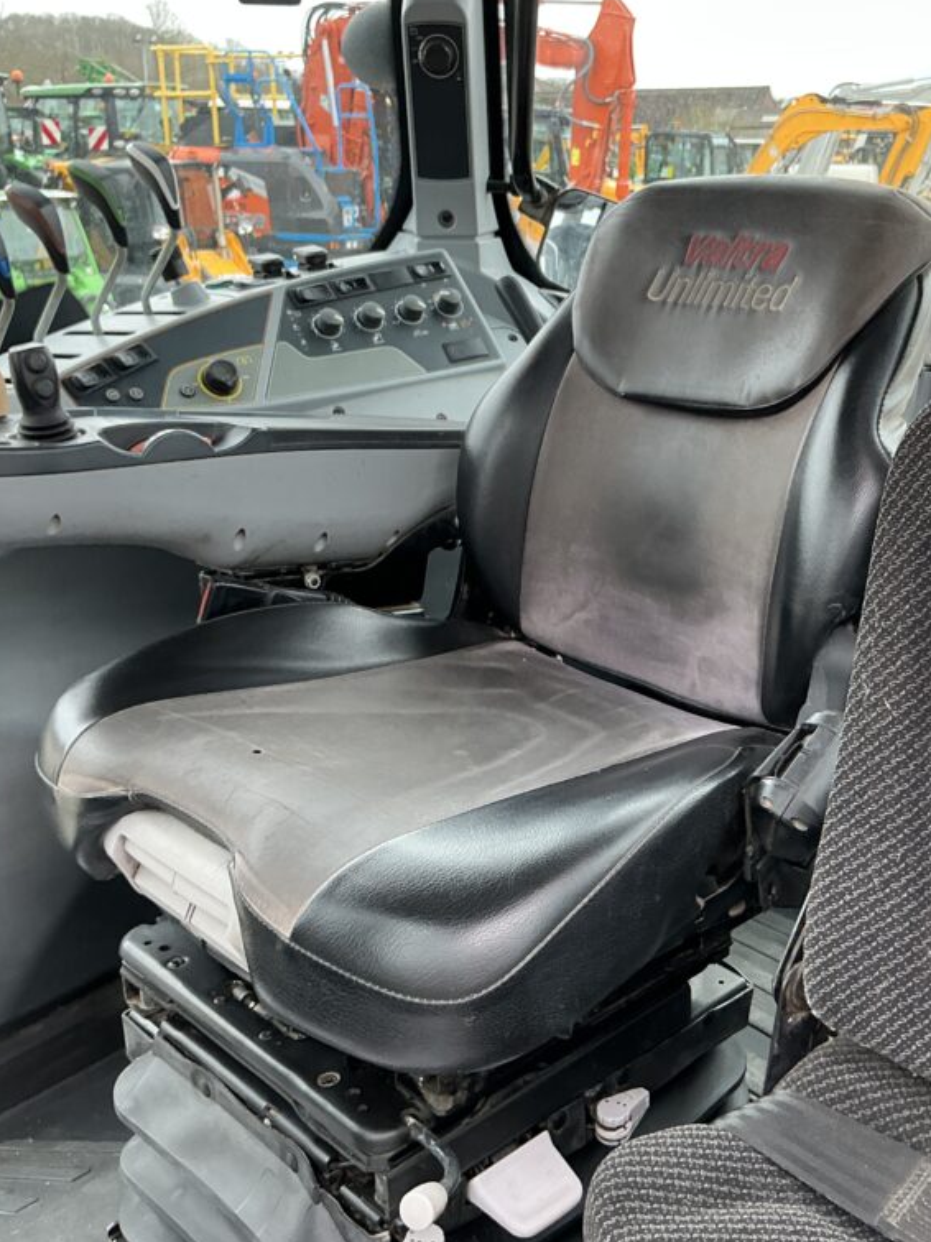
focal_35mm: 38
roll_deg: -1.0
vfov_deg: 49.0
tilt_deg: -15.0
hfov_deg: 37.5
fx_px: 1363
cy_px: 617
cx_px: 589
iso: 32
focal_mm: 3
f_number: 1.8
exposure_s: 1/122
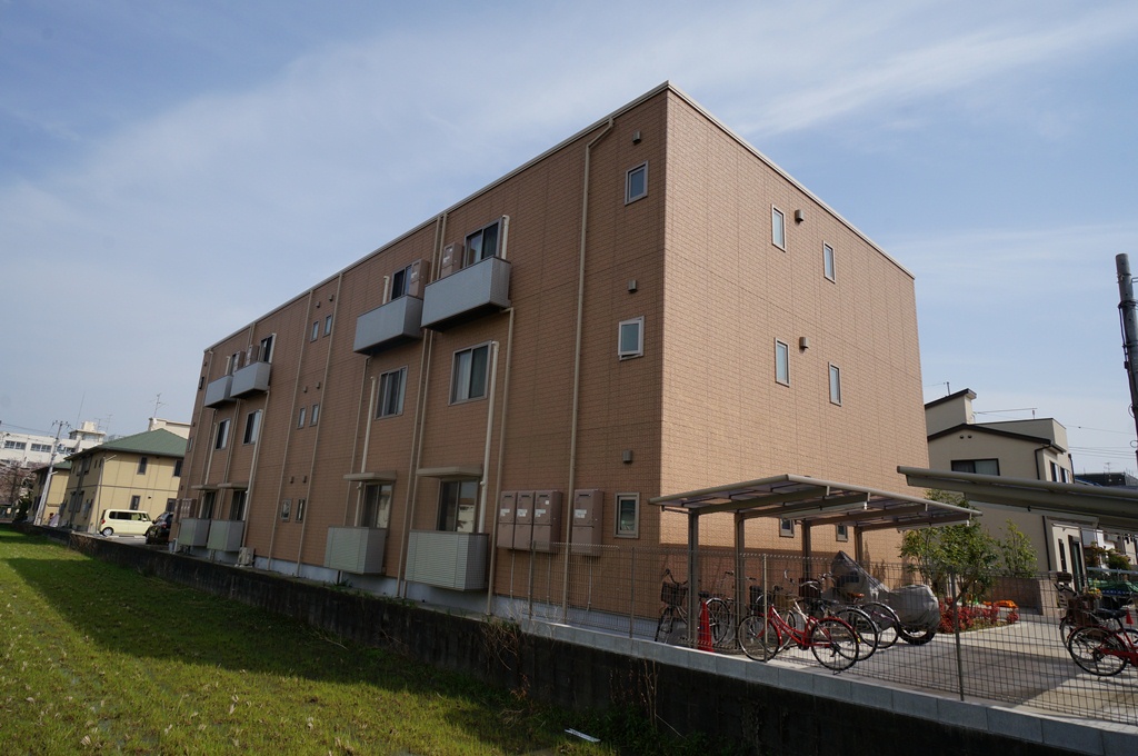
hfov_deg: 85.5
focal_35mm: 20
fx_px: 616
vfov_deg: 63.1
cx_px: 569
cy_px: 378
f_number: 13
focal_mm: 13
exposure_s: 1/125
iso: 100
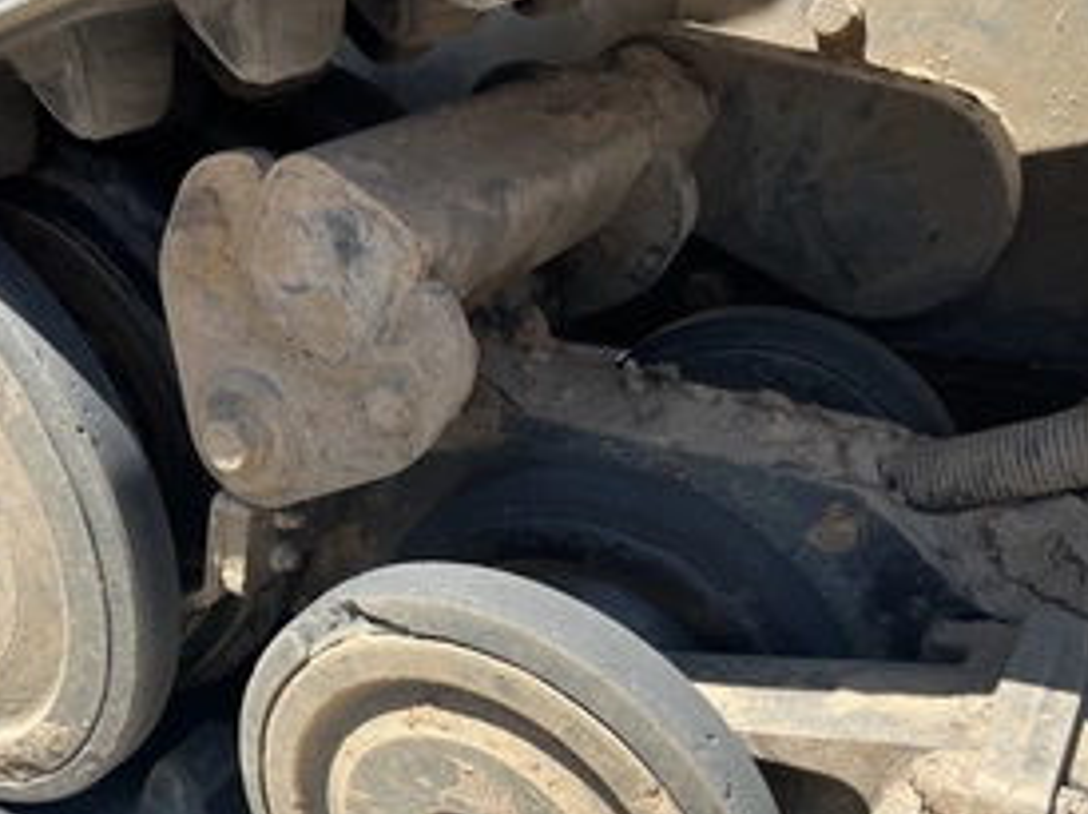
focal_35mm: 38
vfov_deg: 37.2
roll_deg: -4.8
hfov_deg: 48.3
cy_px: 552
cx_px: 377
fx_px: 1193
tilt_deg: -31.2
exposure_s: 1/1558
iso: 50
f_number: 1.6
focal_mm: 5.1
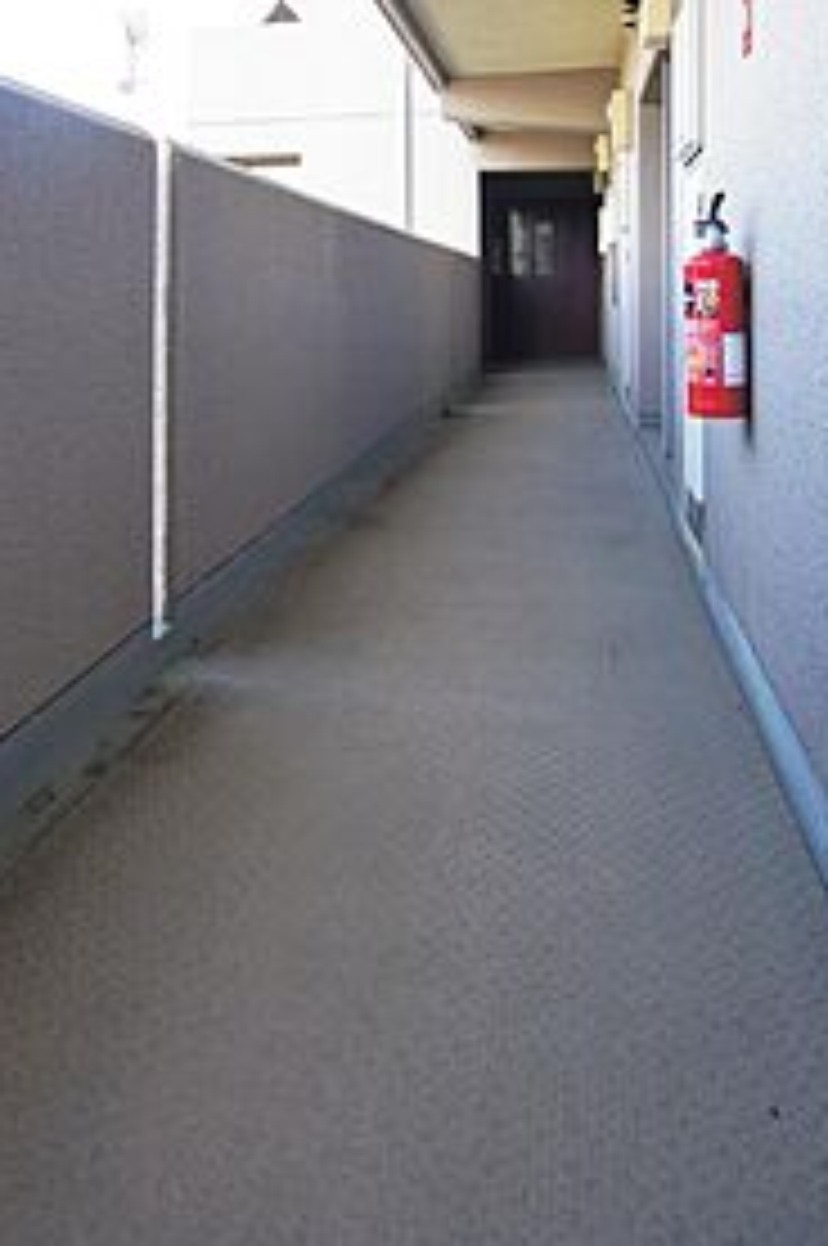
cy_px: 279
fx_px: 899
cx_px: 304
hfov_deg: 48.9
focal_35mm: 26
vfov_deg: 64.3
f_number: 4.5
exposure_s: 1/50
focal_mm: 10
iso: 100
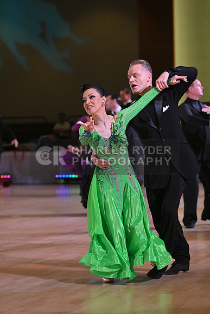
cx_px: 105
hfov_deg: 9.5
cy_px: 157
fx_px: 1268
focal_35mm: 145
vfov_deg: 14.2
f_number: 5
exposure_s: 1/500
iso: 3200
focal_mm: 145
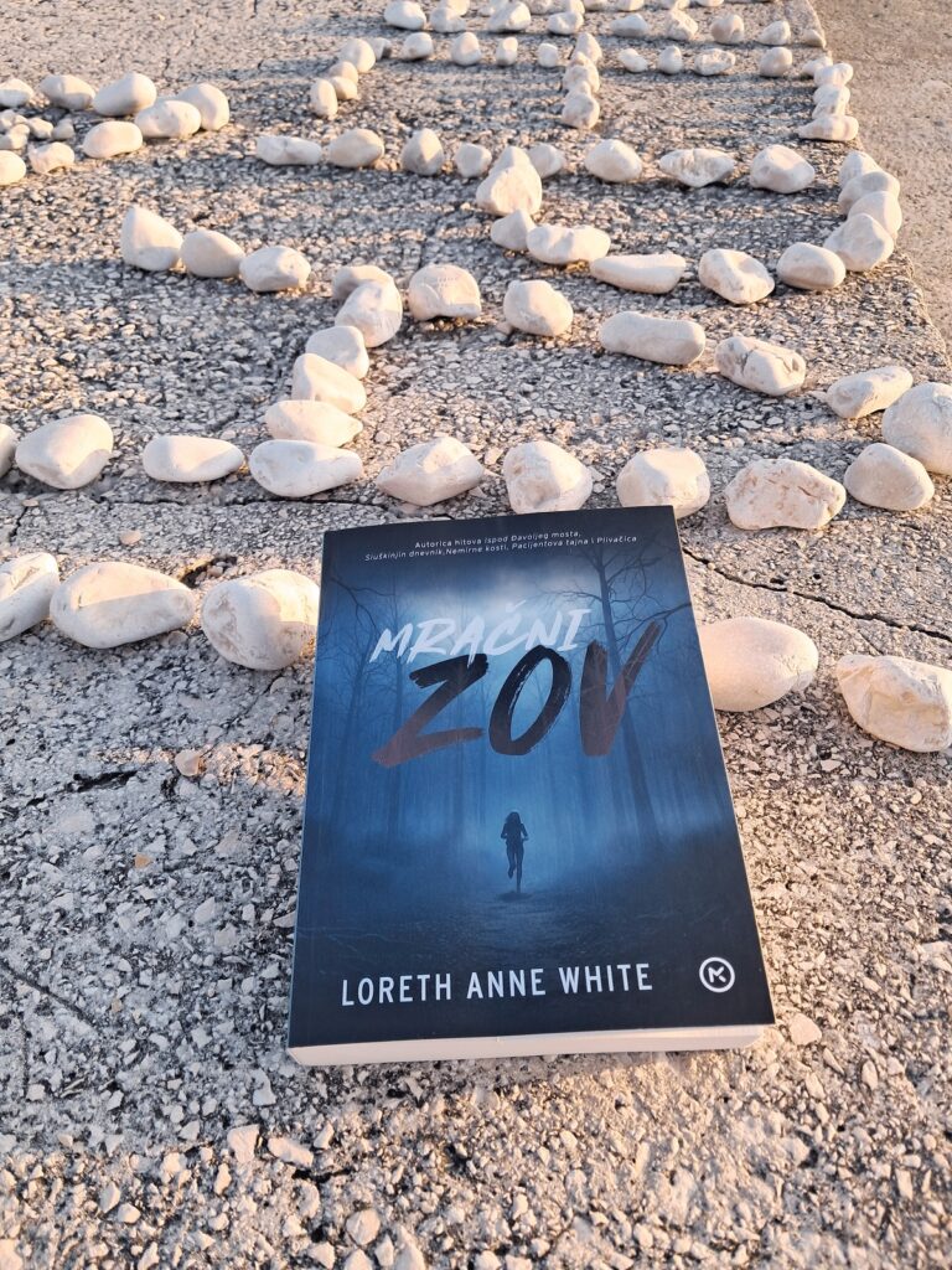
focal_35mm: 27
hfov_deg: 51.4
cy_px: 635
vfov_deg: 65.3
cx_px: 476
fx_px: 990
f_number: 1.8
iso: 50
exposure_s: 1/120
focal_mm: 4
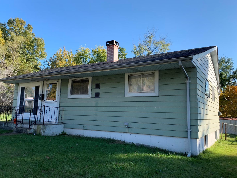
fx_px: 199
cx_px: 117
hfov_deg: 61.6
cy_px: 89
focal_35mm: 29
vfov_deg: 48.2
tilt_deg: +6.2
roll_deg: -1.3
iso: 25
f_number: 1.8
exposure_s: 1/879
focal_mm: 4.25
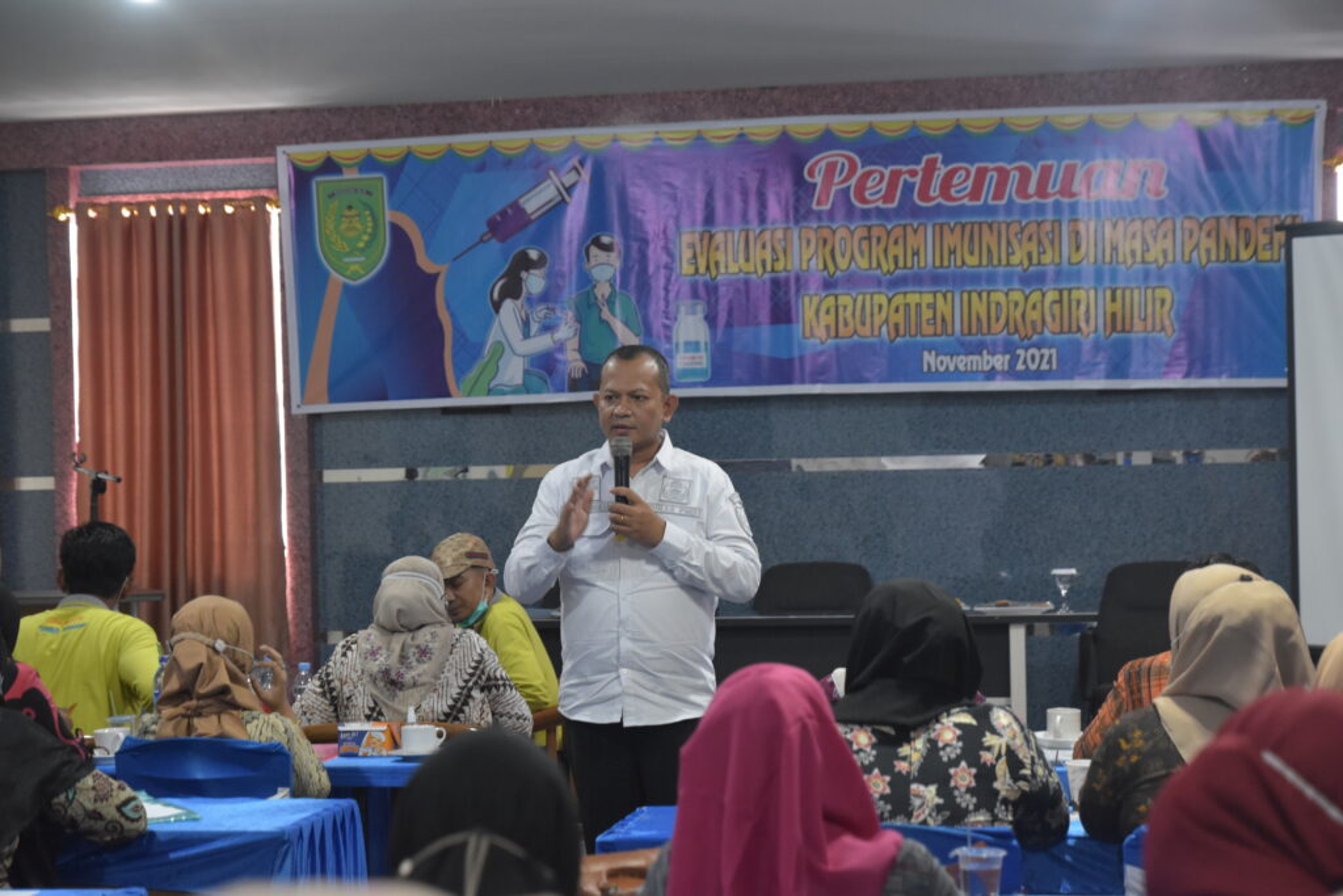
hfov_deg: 27.0
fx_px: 2798
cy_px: 448
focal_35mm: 75
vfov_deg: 18.2
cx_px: 672
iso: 2000
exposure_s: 1/90
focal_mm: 50
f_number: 3.3
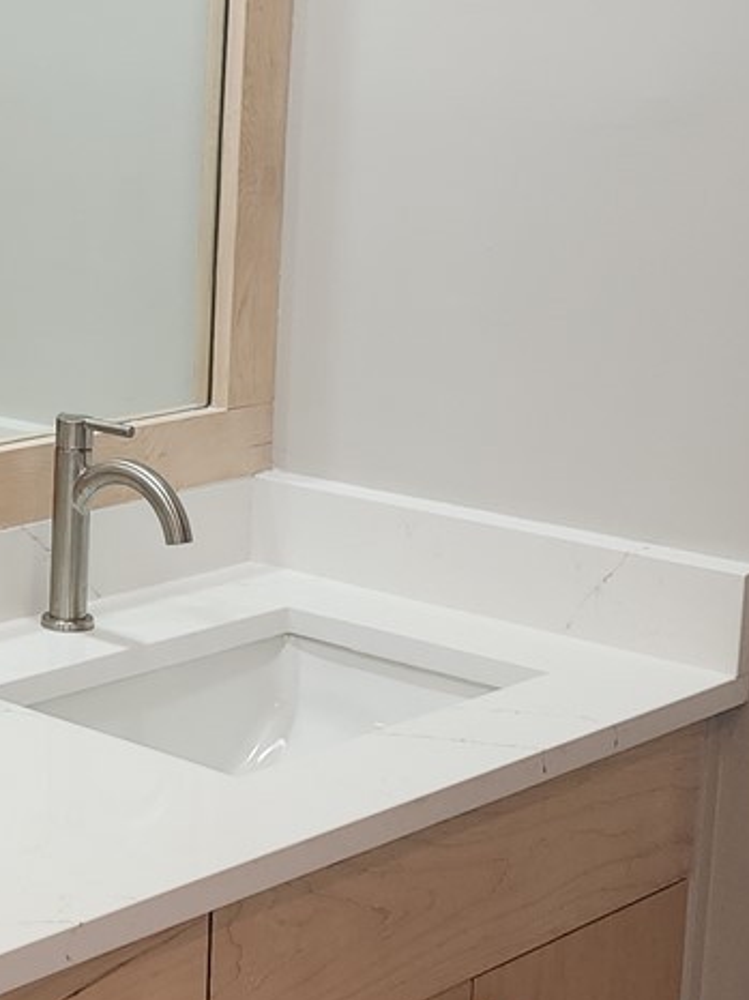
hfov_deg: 17.8
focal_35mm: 79
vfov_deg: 24.7
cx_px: -120
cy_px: 498
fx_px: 2281
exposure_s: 1/60
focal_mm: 6.4
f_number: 1.8
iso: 32
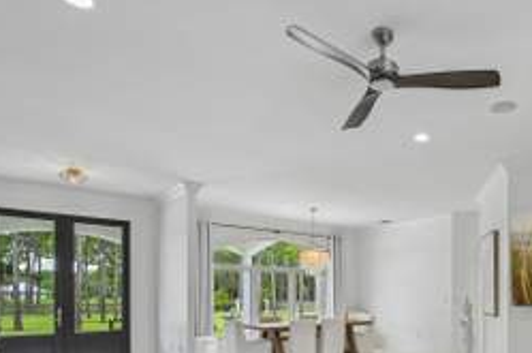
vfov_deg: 44.4
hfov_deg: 63.5
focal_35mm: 27
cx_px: 400
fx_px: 398
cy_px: 303
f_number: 8
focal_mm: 14
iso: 3200
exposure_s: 1/320
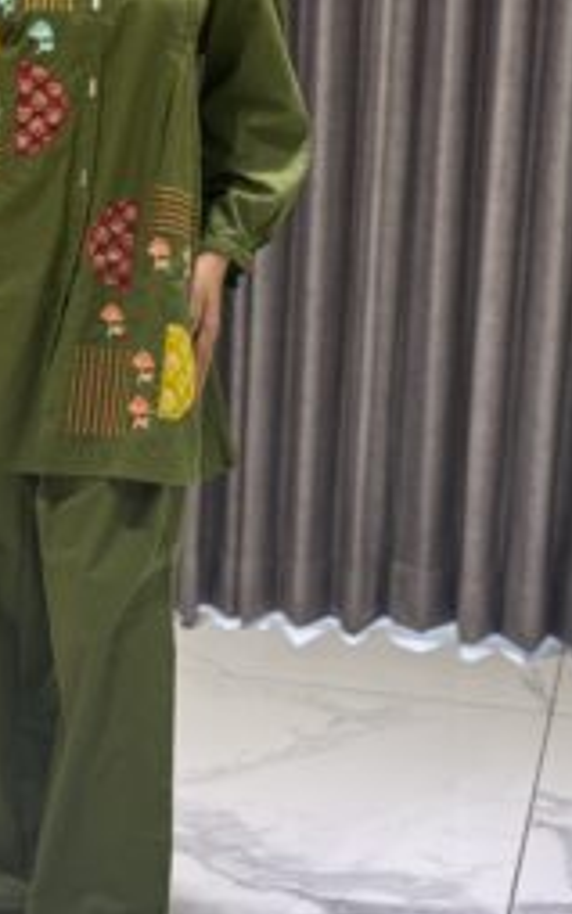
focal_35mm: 80
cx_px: 61
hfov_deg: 16.1
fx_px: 1993
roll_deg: -1.5
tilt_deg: -8.5
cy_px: 313
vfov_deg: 25.7
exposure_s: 1/50
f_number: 1.78
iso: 100
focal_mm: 6.76
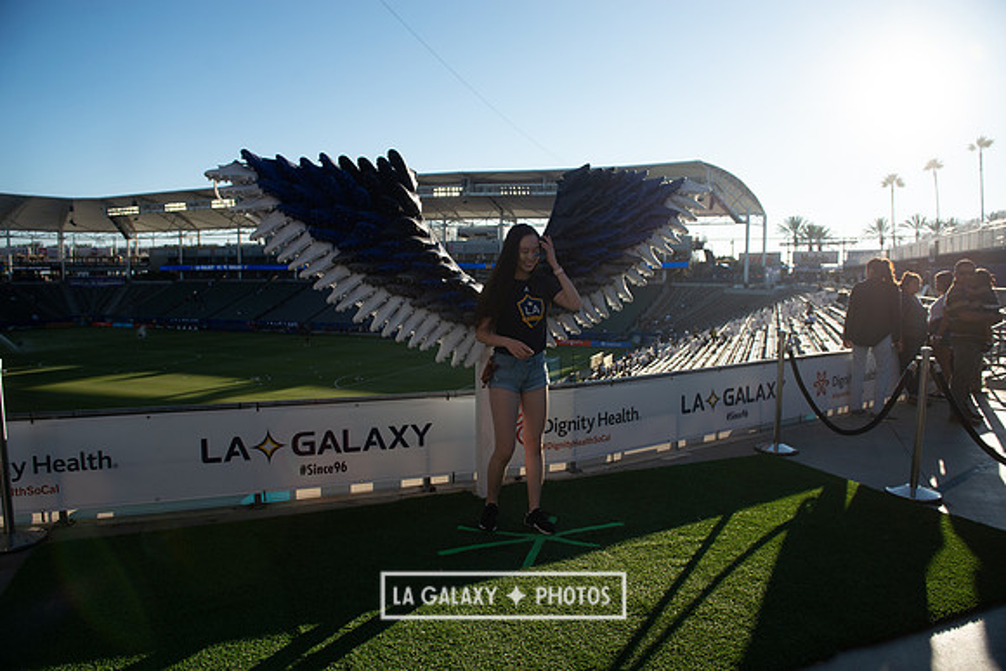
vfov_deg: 53.2
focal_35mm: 24
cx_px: 503
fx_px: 671
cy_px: 336
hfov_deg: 73.7
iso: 200
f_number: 4.5
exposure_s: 1/1600
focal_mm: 24
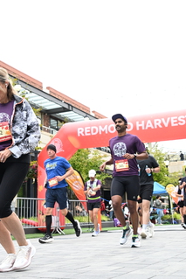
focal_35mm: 50
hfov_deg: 27.0
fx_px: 387
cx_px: 94
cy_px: 129
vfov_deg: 39.6
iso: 2000
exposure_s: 1/640
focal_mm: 29
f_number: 4
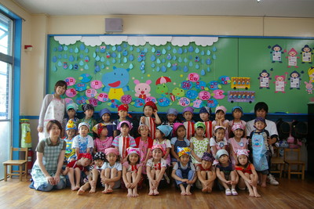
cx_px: 157
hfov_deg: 55.1
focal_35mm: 34
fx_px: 301
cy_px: 104
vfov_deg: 38.4
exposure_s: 1/60
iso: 400
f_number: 4.5
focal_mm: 23
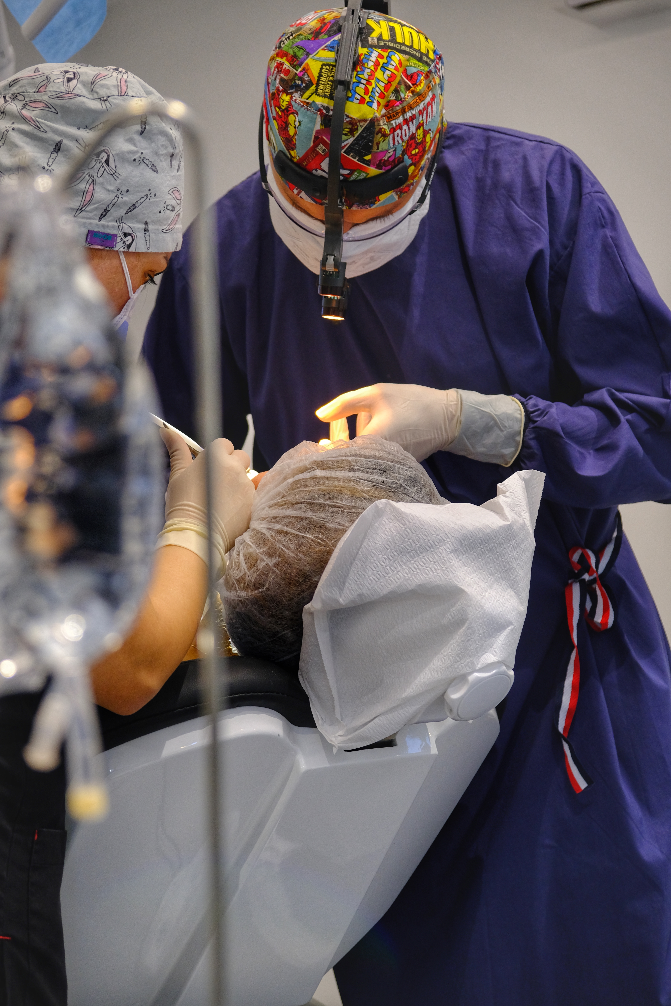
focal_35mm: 61
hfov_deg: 22.3
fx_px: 1705
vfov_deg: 32.9
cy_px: 503
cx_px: 336
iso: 1000
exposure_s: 1/200
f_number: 4
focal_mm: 40.7
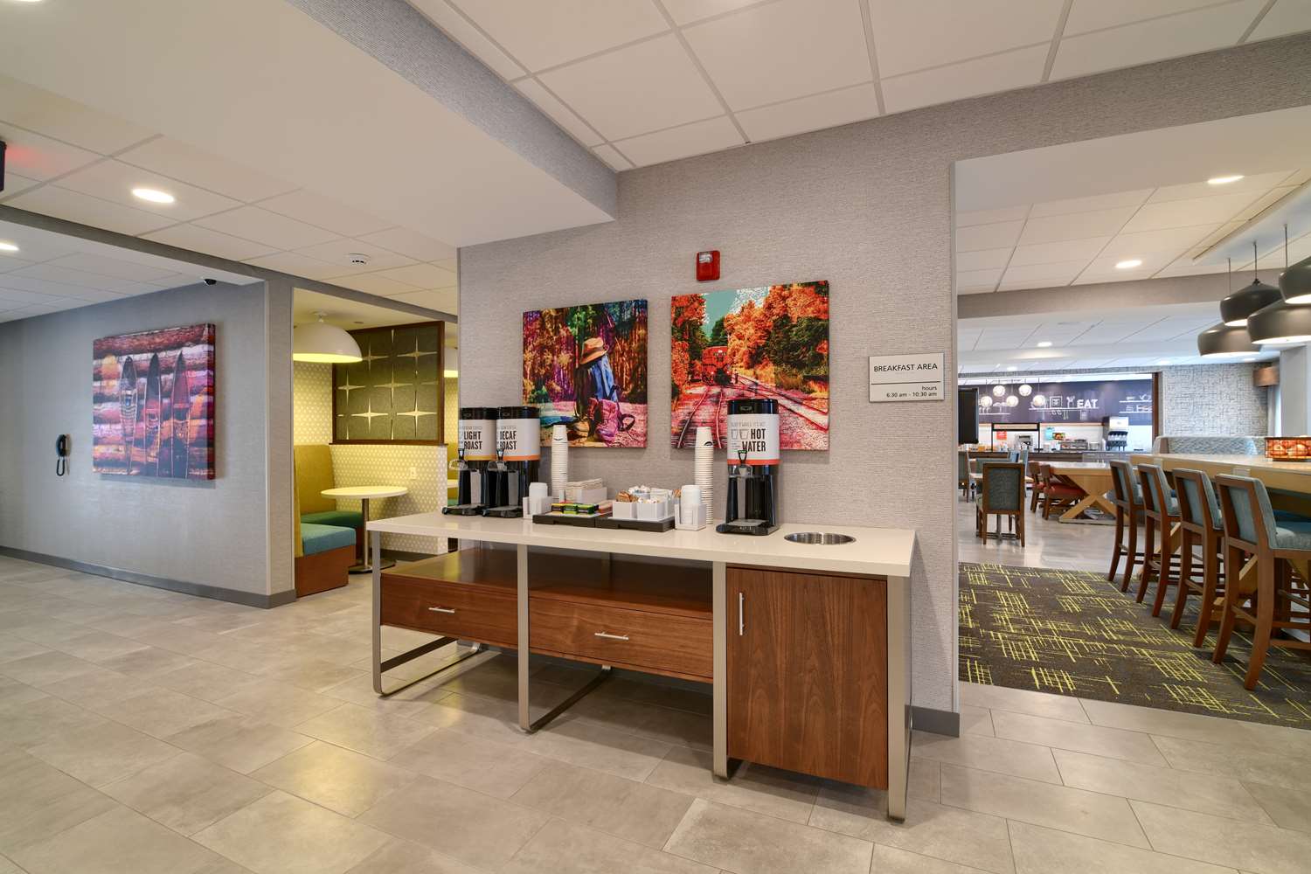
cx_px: 656
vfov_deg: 73.7
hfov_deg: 96.7
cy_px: 437
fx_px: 583
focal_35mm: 16
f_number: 9
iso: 100
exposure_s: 4
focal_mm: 16
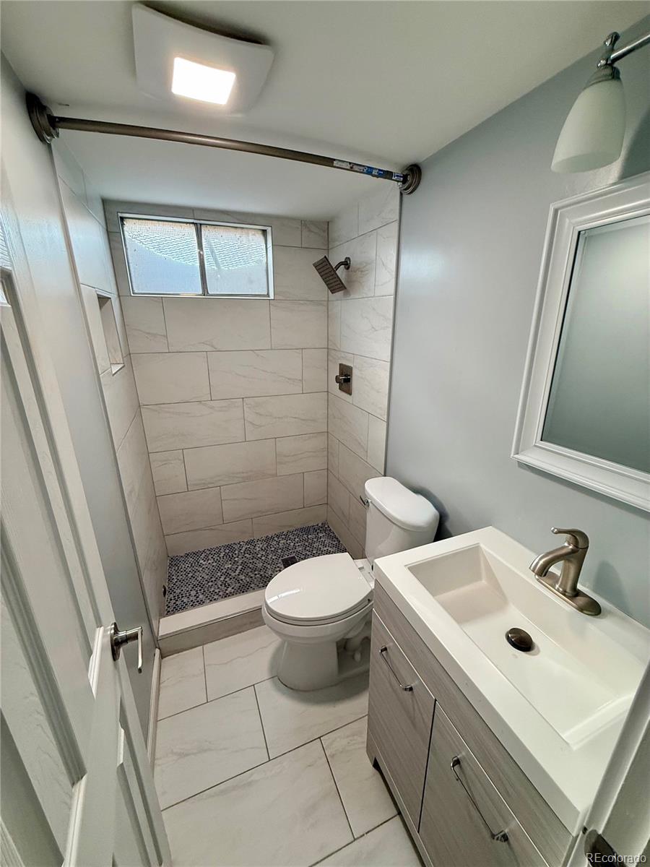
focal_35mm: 14
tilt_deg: -17.6
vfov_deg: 102.1
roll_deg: +0.8
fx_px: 351
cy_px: 434
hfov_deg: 85.7
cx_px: 325
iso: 200
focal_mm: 2.22
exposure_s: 1/120
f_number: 2.2
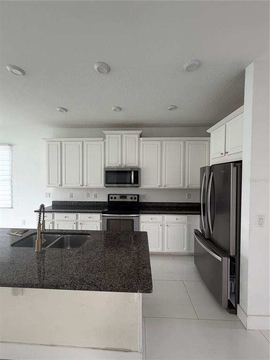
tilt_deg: -0.8
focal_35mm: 14
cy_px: 180
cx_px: 135
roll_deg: +0.1
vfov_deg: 102.1
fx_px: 146
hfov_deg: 85.7
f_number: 2.2
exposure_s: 1/121
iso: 200
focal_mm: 2.22
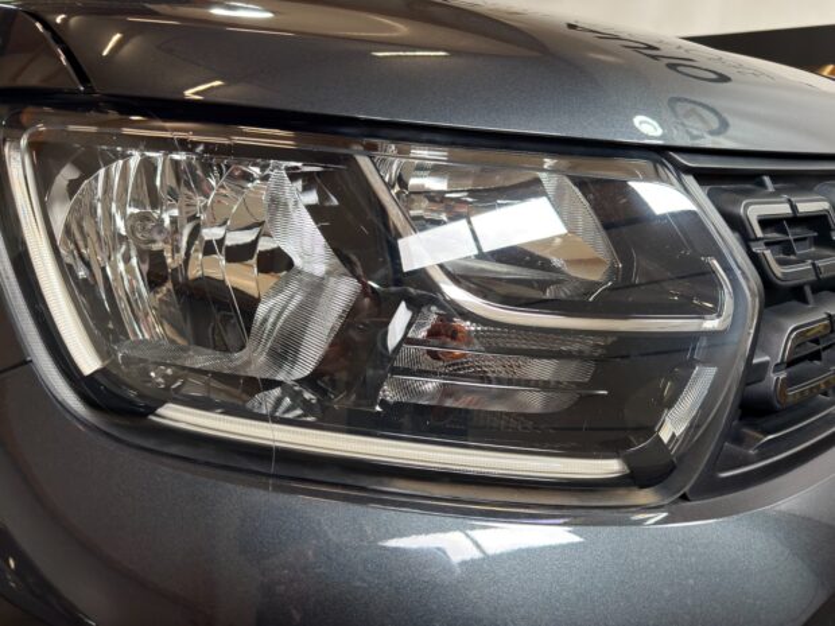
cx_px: 418
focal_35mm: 24
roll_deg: +0.3
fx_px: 579
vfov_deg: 56.8
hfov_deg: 71.6
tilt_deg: -17.6
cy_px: 313
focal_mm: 6.76
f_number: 1.78
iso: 250
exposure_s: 1/100
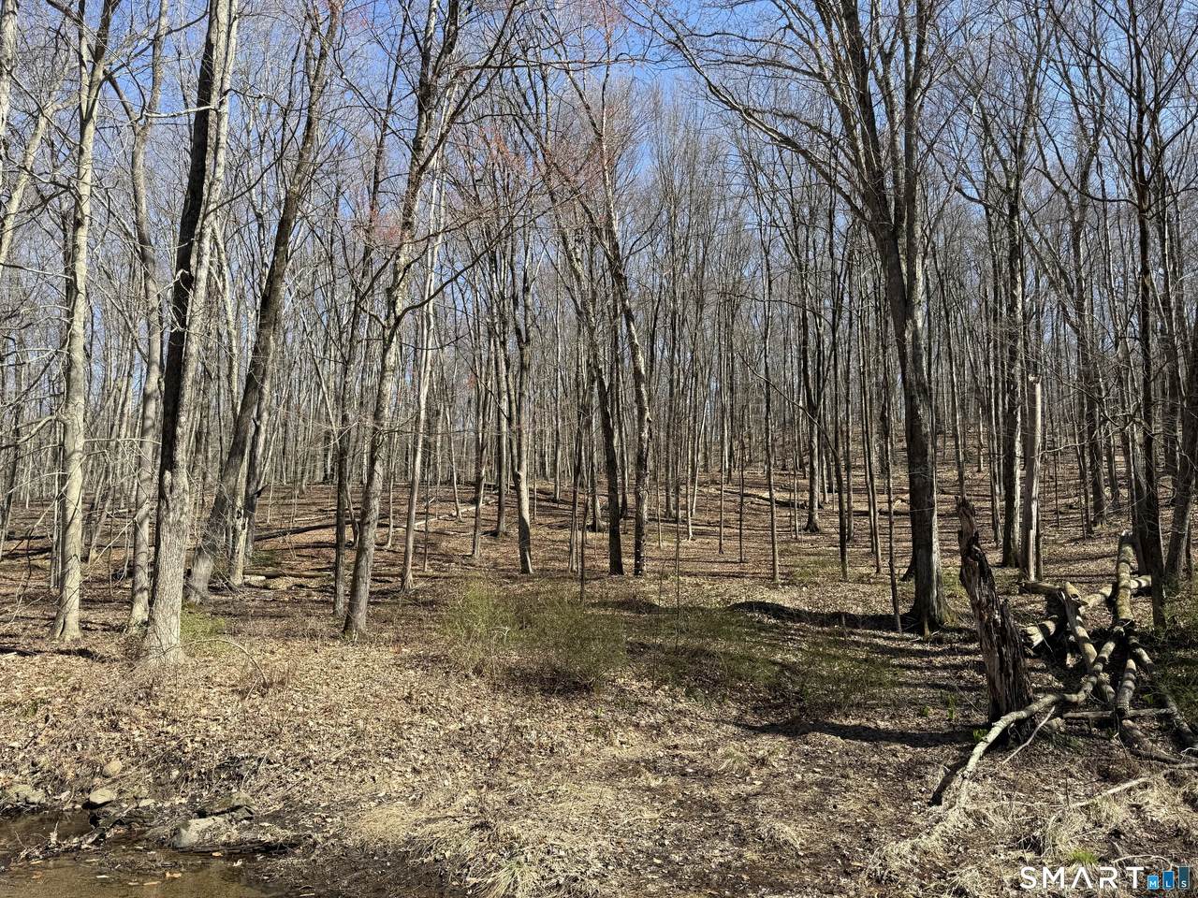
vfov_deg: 56.8
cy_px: 449
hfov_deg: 71.6
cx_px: 599
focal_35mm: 24
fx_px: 831
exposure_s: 1/1689
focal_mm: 6.76
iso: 80
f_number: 1.78
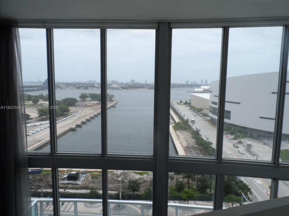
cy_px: 108
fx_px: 200
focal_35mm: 24
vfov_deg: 56.8
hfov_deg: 71.6
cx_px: 144
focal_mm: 4
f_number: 4.5
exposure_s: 1/500
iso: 80
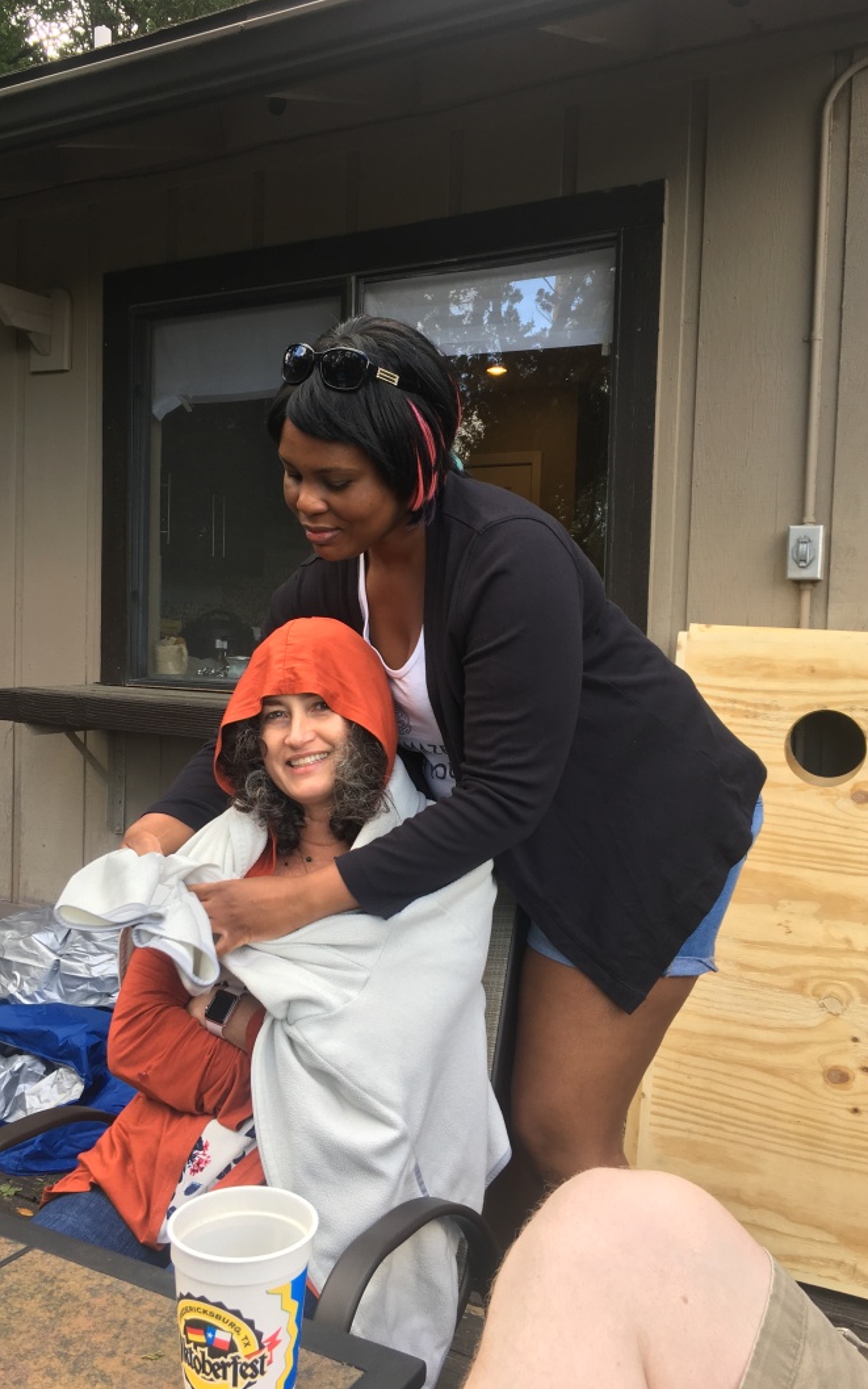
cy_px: 694
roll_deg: -0.8
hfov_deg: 40.6
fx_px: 1173
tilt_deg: -3.6
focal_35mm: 31
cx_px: 404
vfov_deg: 61.2
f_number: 2.2
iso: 25
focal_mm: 4.15
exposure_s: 1/123
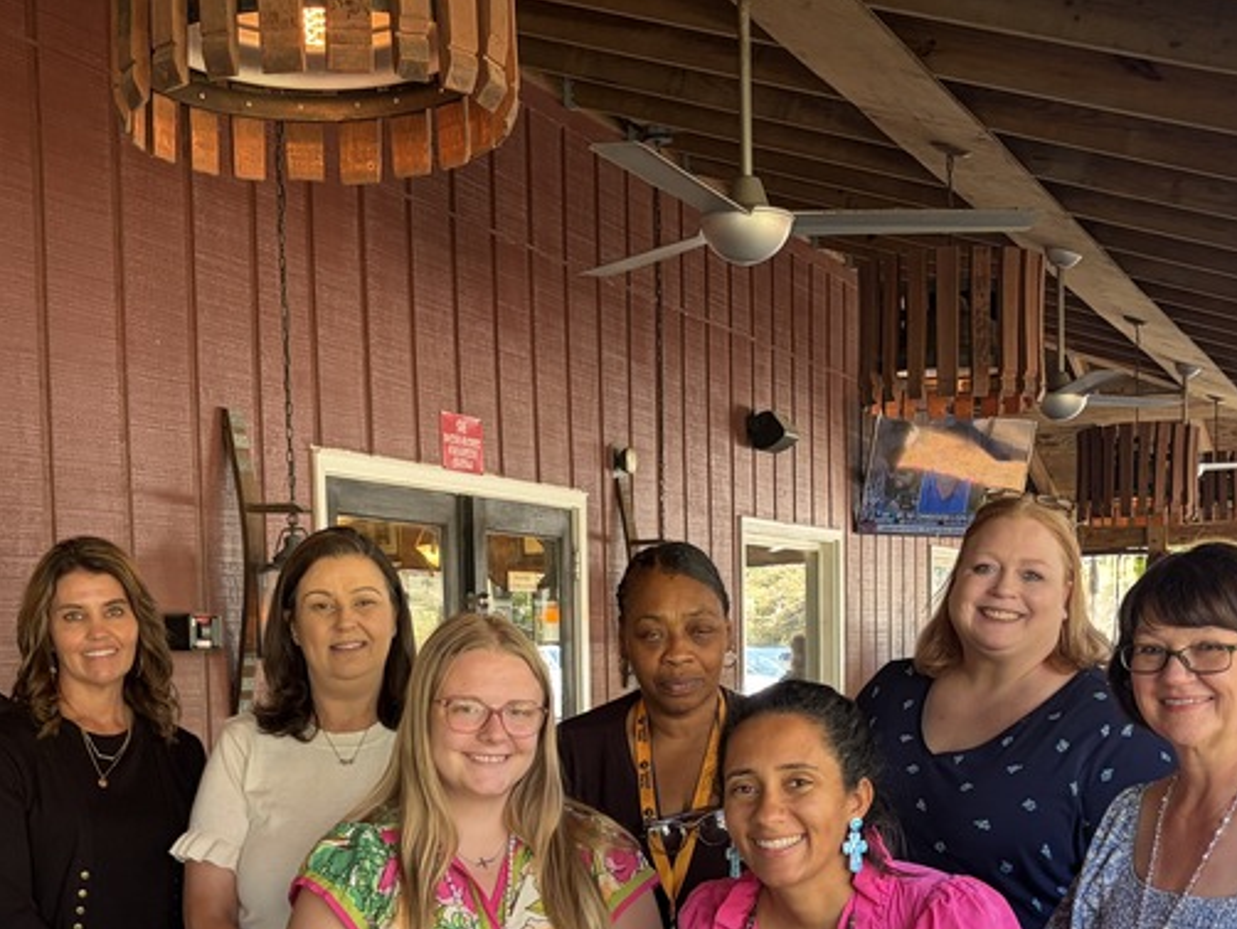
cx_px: 582
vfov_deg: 26.9
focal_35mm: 53
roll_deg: +1.7
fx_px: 1895
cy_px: 779
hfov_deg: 36.1
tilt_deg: -2.3
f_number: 1.6
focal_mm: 5.96
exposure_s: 1/105
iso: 125
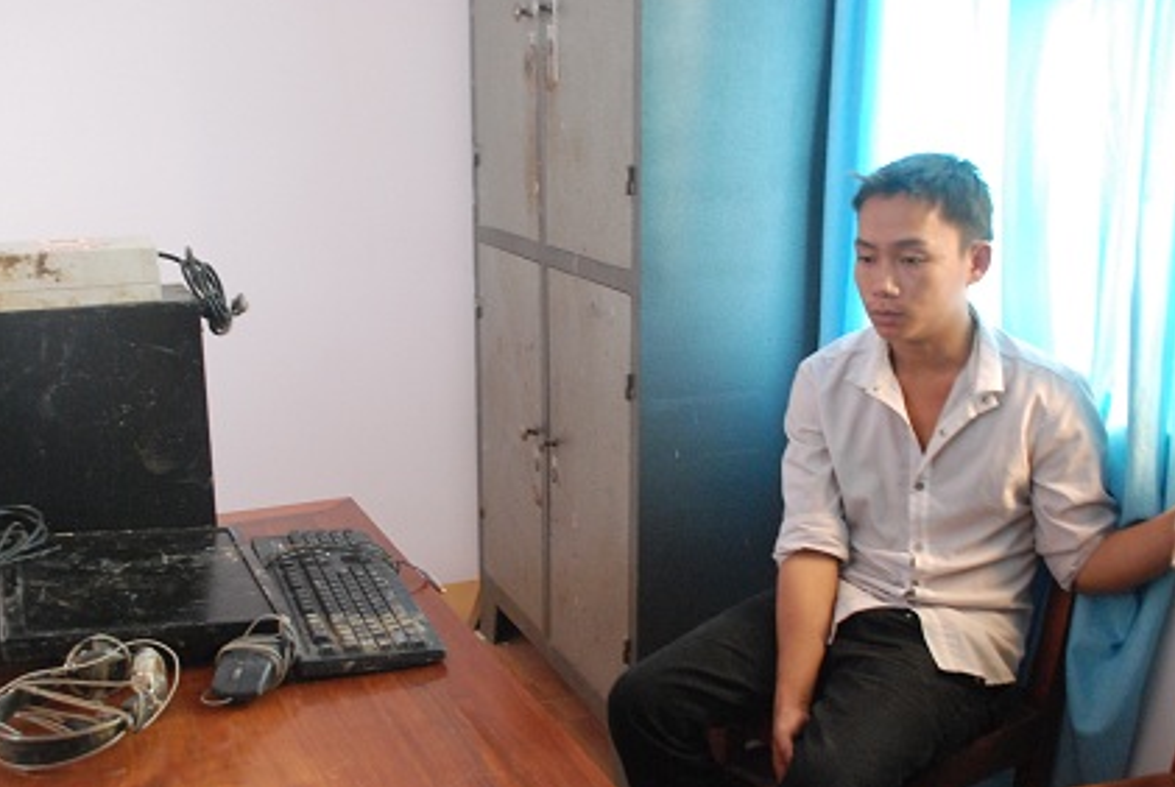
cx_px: 519
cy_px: 428
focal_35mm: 41
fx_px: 1340
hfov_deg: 47.3
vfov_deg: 32.7
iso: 1600
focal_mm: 24
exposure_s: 1/45
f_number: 4
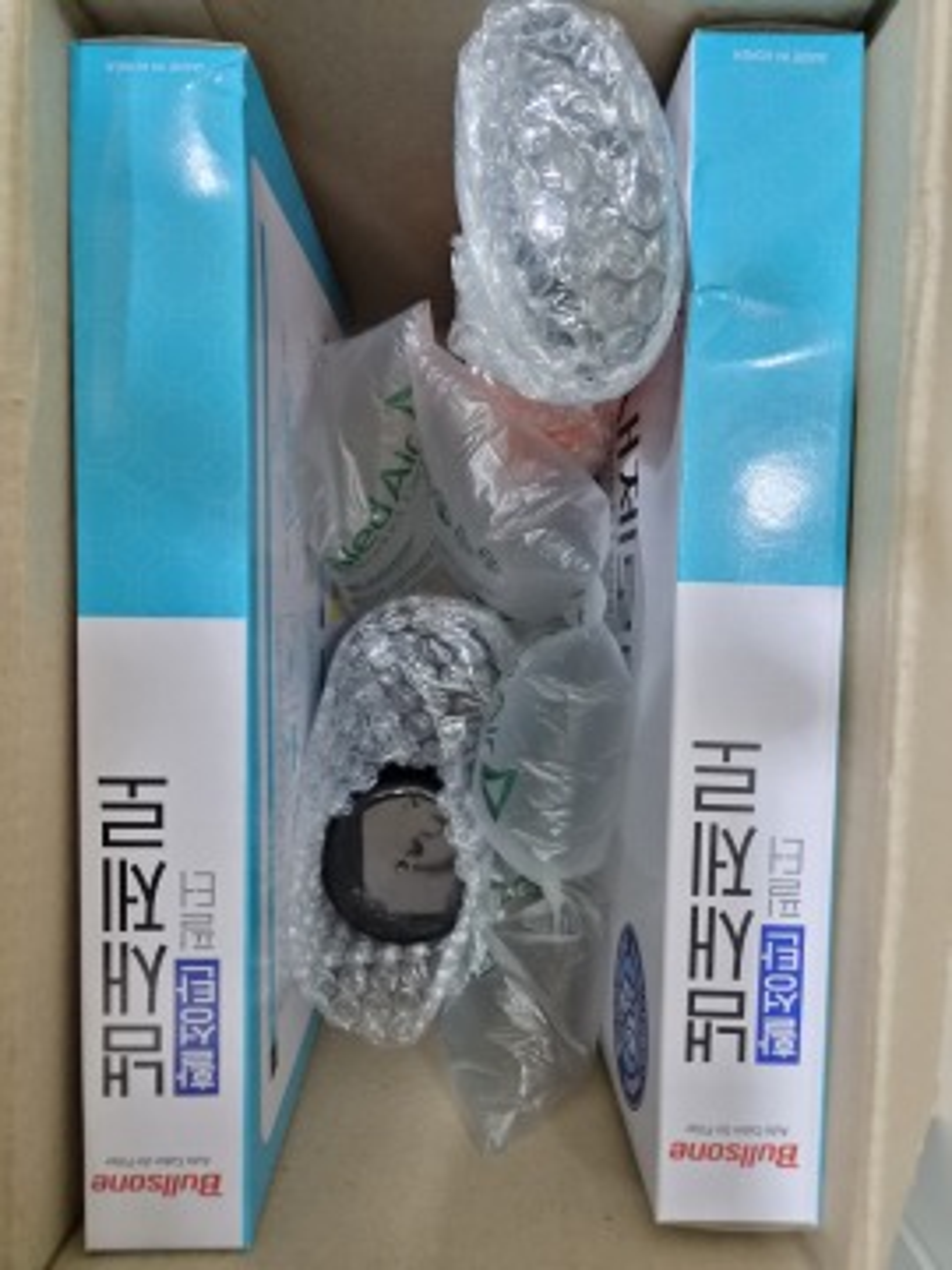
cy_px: 635
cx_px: 476
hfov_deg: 58.9
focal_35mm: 23
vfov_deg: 73.9
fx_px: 843
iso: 1000
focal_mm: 5.4
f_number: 1.8
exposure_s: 1/120
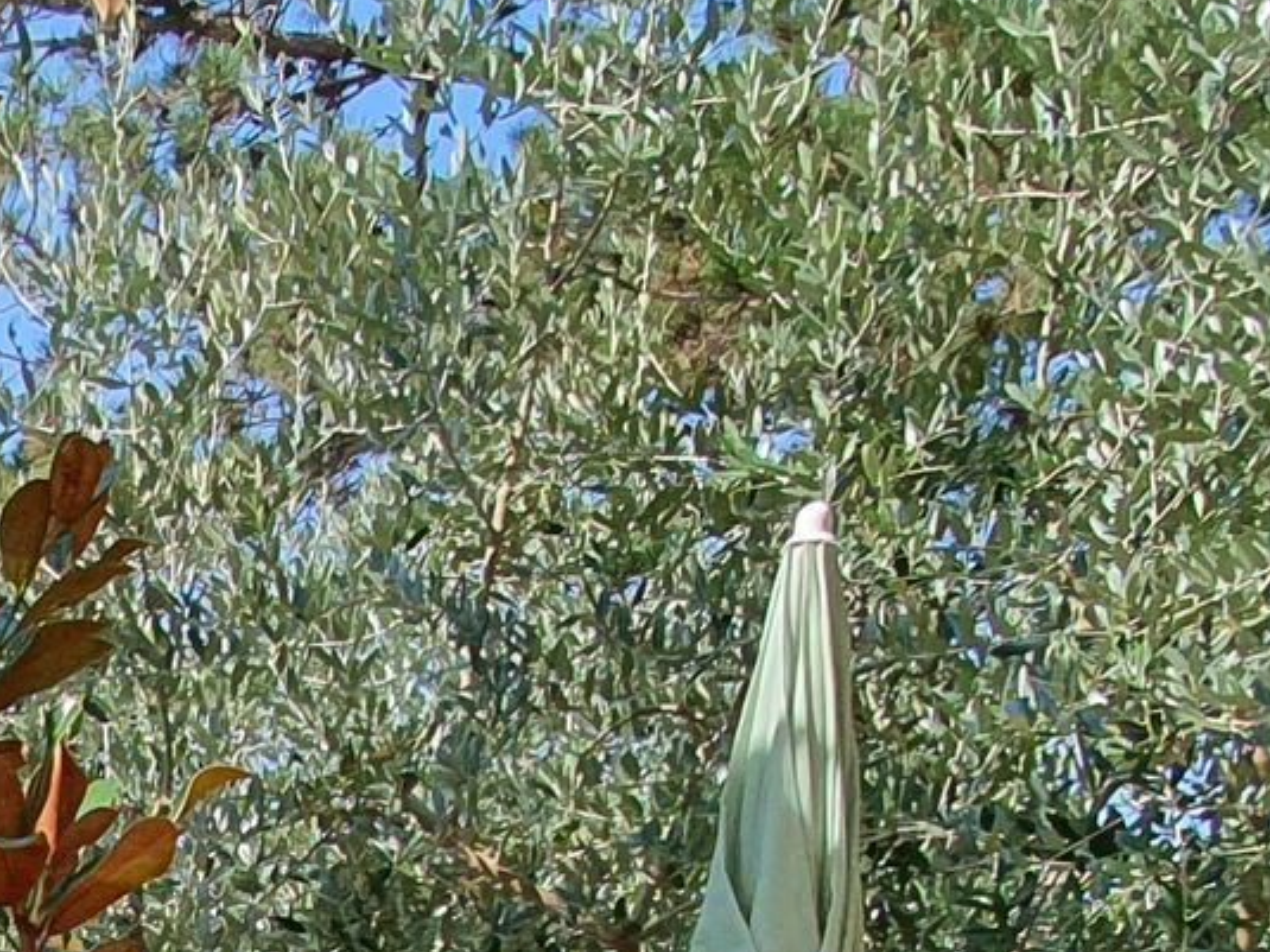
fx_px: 2494
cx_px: -584
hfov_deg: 23.4
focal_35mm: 68
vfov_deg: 17.2
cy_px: 1771
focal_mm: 1.8
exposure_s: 1/636
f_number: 2.2
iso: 50
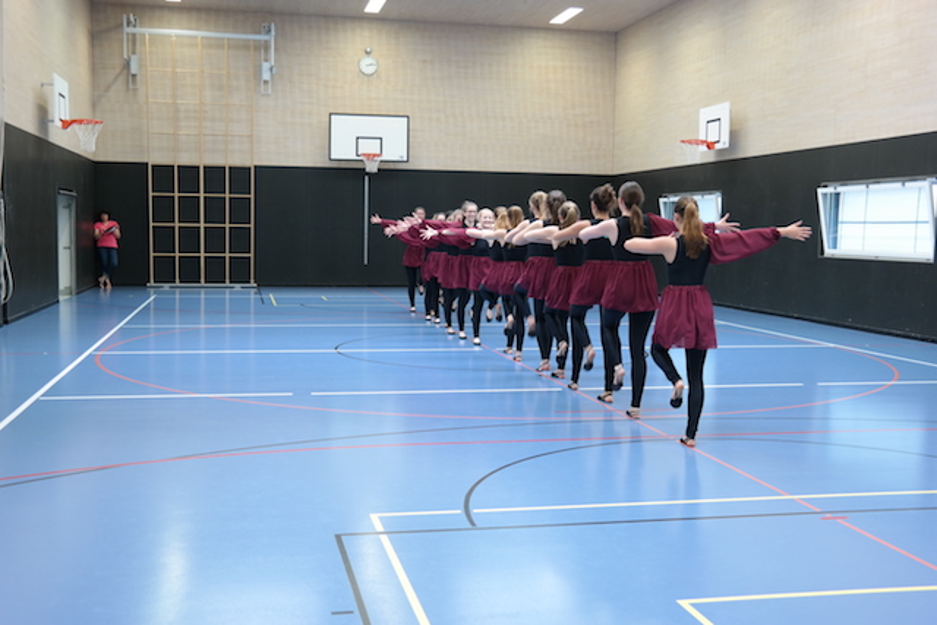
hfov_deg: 50.7
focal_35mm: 38
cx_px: 468
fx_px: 989
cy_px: 312
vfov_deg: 35.1
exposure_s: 1/50
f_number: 4
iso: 400
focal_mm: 25
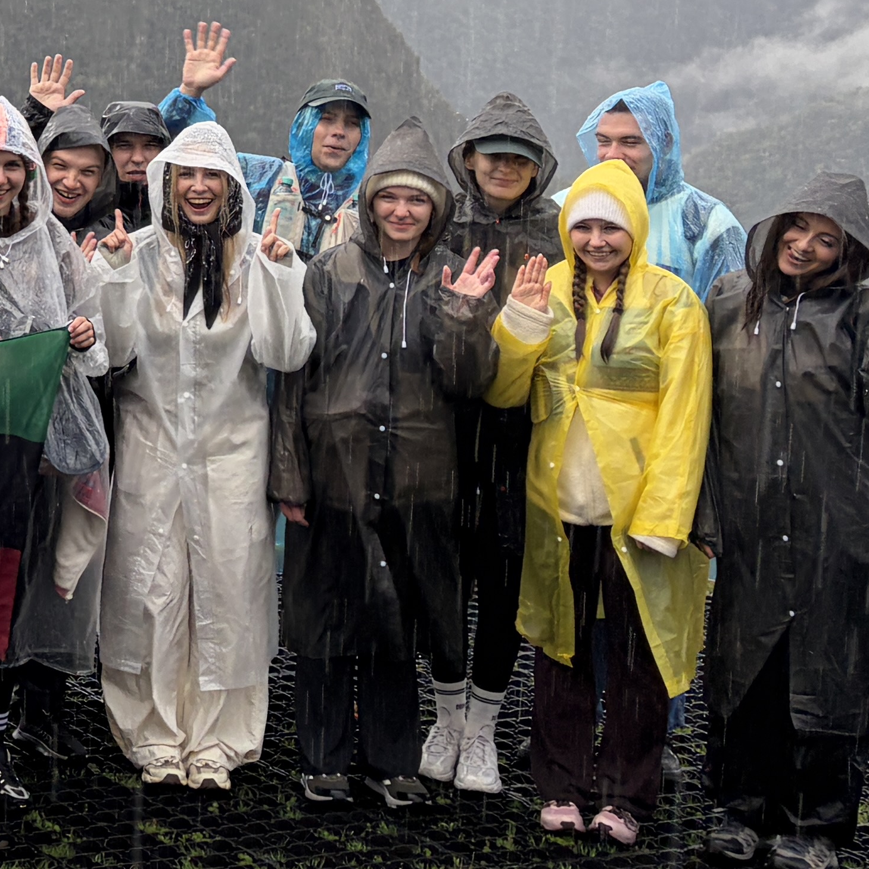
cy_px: -7
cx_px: -454
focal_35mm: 90
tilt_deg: -5.3
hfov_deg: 17.3
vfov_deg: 18.8
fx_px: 2556
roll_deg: -2.5
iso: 50
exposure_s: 1/203
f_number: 1.6
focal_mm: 5.96
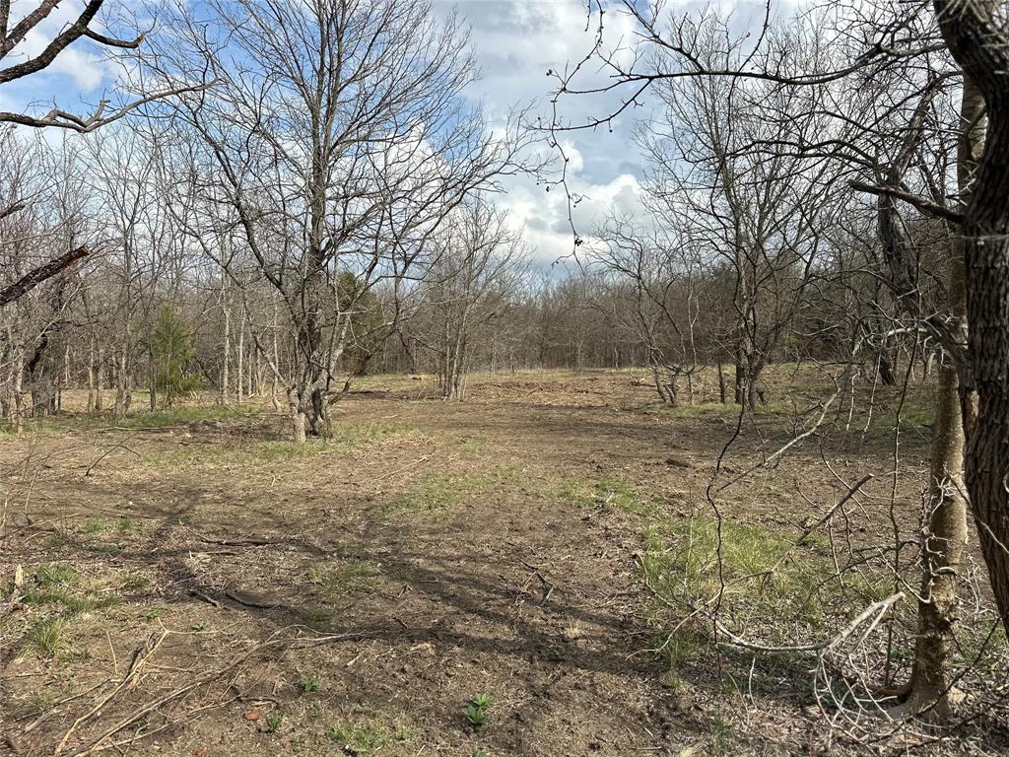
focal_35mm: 24
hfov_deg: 71.6
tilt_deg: -1.1
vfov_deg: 56.8
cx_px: 504
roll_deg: -1.7
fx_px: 700
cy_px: 378
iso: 80
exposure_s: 1/3597
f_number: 1.78
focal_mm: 6.86
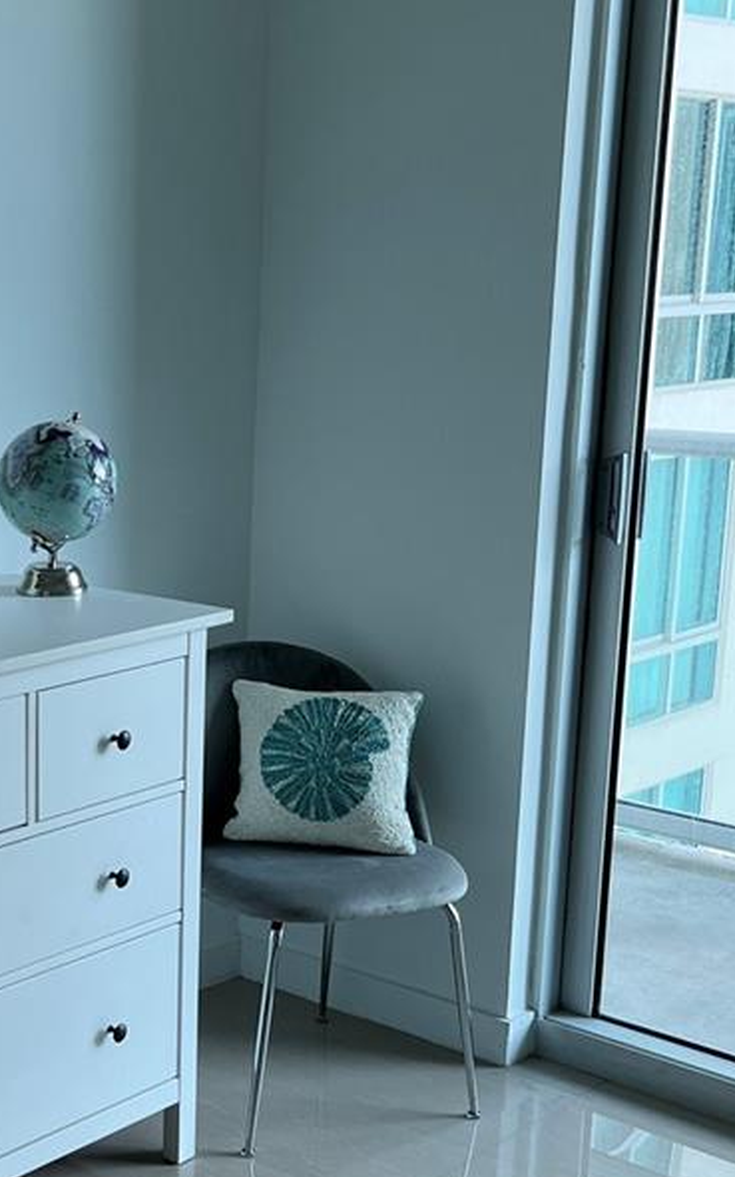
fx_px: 1796
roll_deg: +0.0
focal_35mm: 56
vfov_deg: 36.3
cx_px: -137
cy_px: 649
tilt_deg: -11.4
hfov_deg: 21.5
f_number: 1.5
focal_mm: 5.7
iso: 40
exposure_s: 1/168
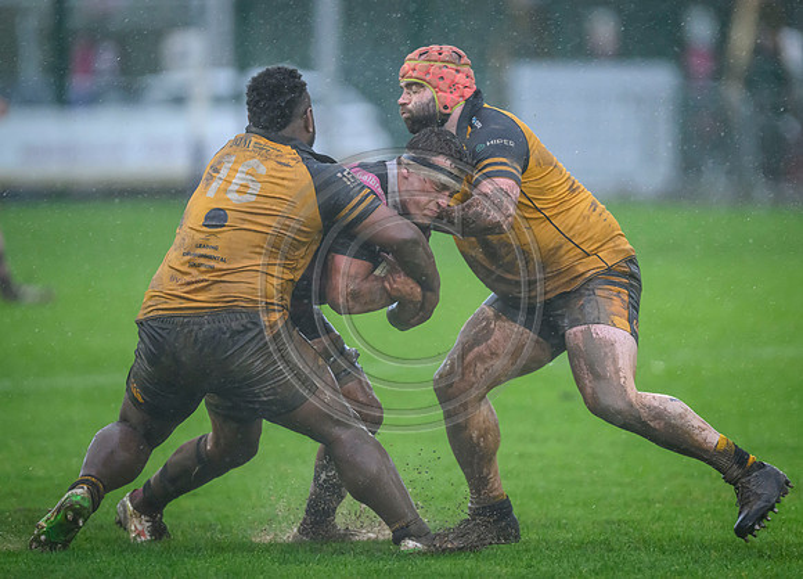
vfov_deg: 3.1
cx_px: 392
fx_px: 10856
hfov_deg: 4.2
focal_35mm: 475
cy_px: 253
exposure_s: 1/1250
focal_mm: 400
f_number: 3.2
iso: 6400
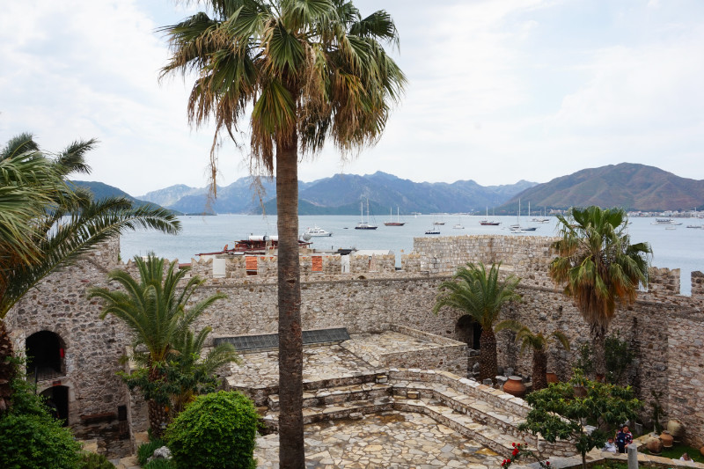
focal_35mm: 30
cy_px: 234
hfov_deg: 61.9
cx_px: 352
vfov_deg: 43.6
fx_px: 587
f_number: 13
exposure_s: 1/80
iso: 100
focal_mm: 20
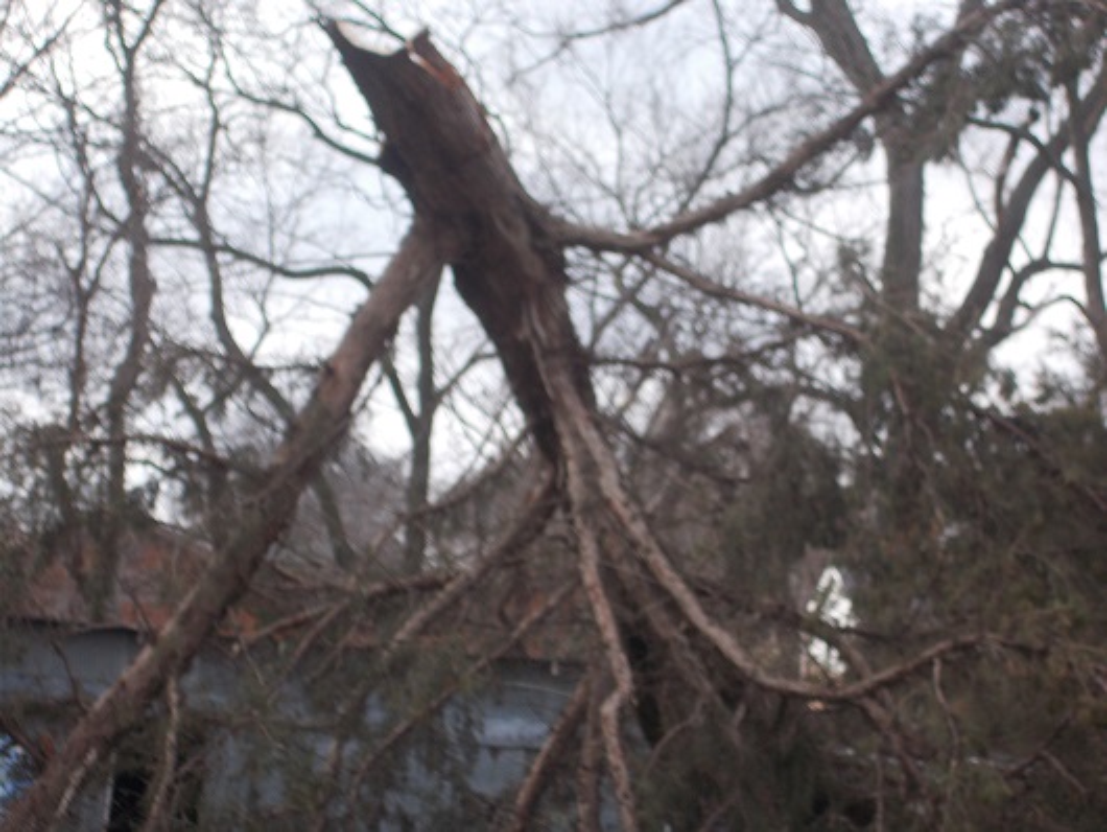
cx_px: 554
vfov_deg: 15.0
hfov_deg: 19.8
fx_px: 3167
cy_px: 416
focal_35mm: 99
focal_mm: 17.6
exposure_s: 1/125
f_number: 5.5
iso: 80
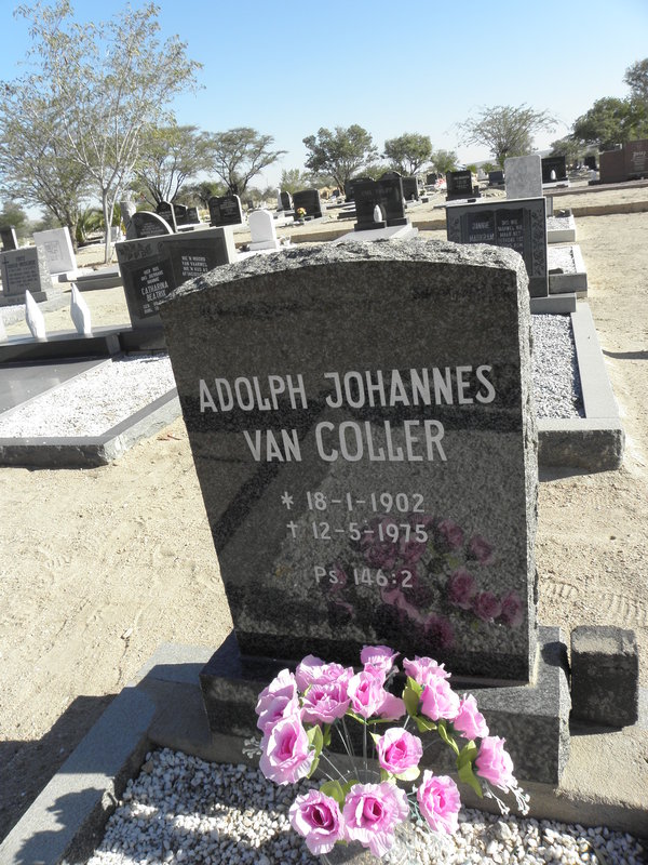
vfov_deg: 65.3
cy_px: 432
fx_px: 674
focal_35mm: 27
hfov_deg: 51.4
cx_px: 324
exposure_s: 1/160
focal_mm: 4.83
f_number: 5.6
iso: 64
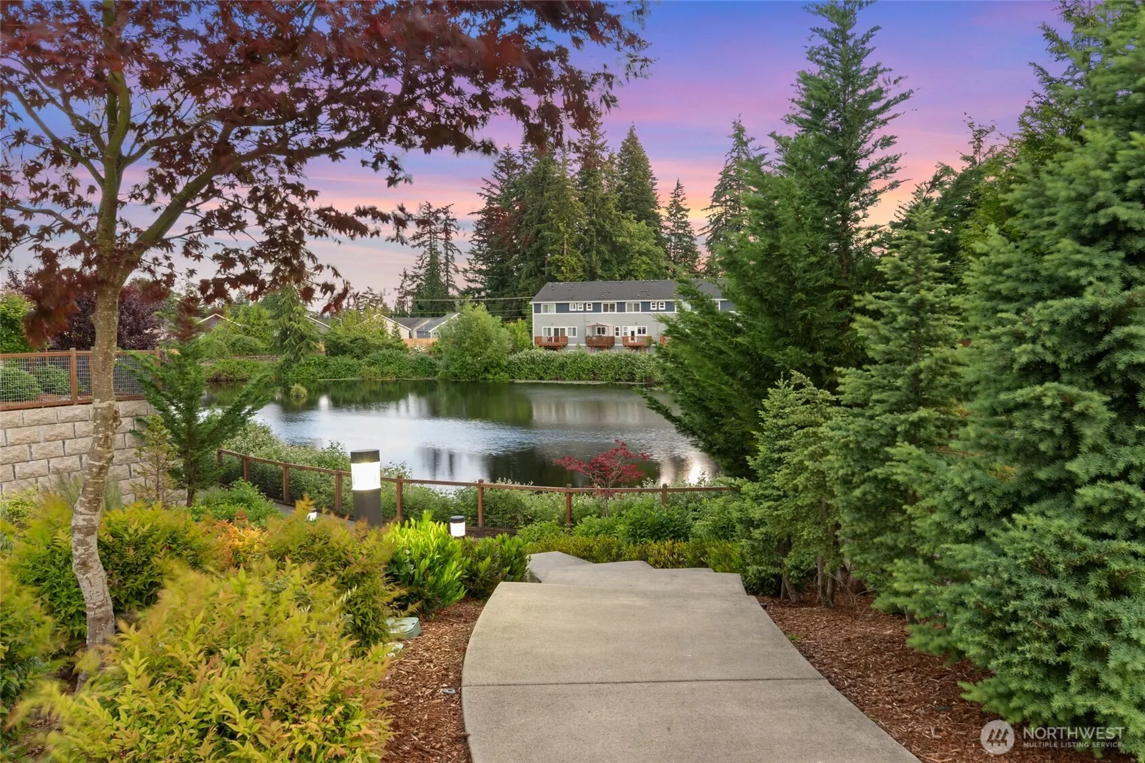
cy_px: 382
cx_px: 572
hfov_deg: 61.9
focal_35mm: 30
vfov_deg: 43.6
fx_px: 954
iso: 250
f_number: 10
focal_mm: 20
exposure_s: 1/2.5
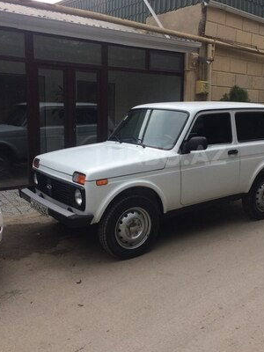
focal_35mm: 36
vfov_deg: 51.2
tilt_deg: -6.6
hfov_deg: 39.5
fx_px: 366
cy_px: 155
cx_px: 158
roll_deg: -1.4
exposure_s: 1/547
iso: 32
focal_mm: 4.15
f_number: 2.2
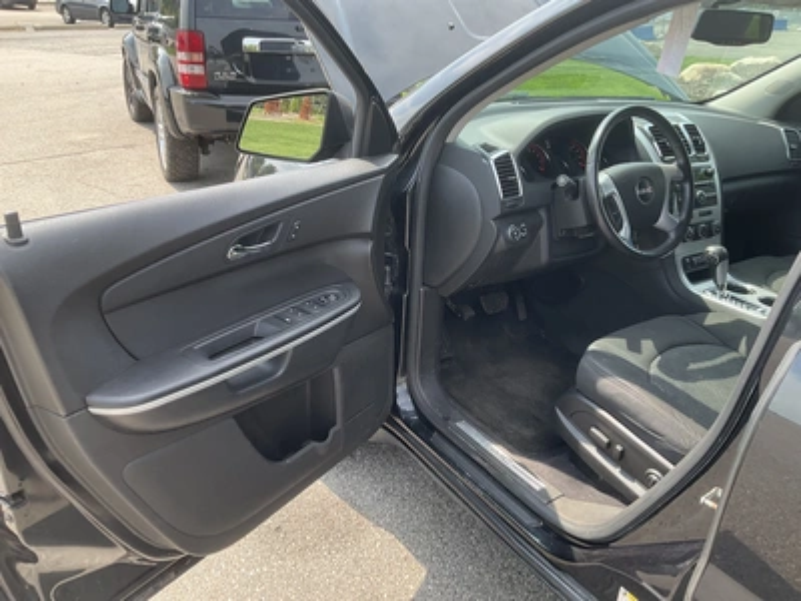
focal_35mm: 29
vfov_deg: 48.2
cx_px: 400
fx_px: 671
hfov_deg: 61.7
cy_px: 300
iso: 25
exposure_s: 1/250
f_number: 1.8
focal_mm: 3
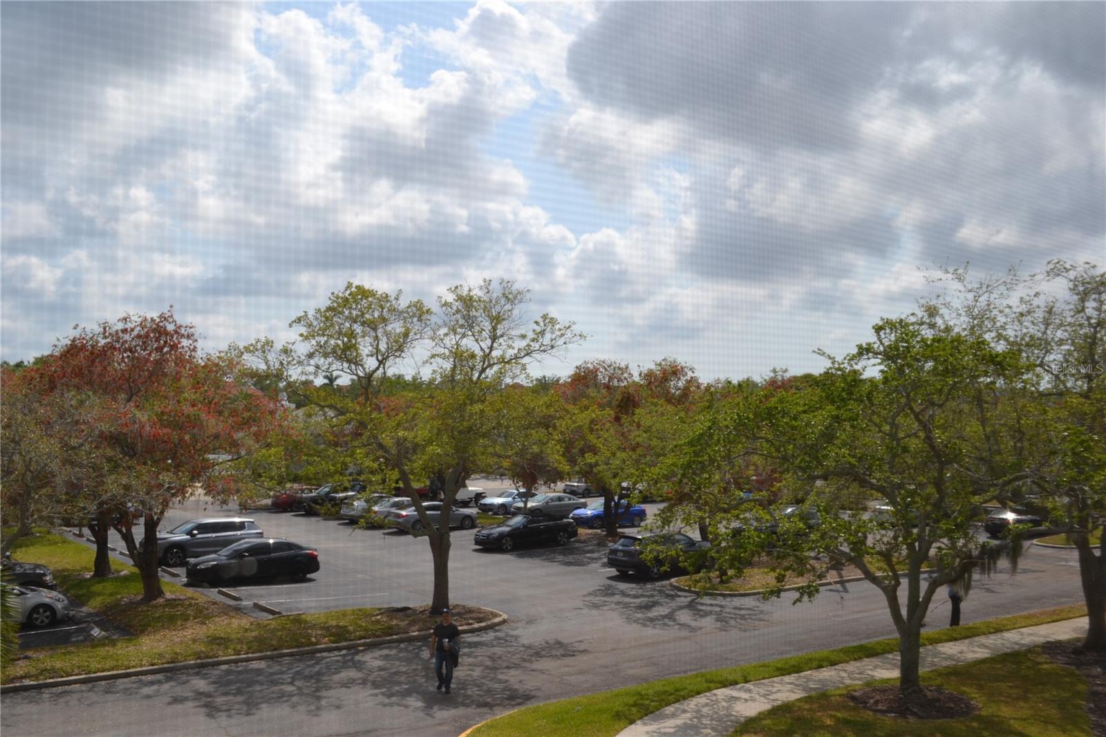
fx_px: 1014
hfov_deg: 57.2
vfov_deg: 40.0
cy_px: 368
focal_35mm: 33
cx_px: 553
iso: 100
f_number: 8
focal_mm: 22
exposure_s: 1/250
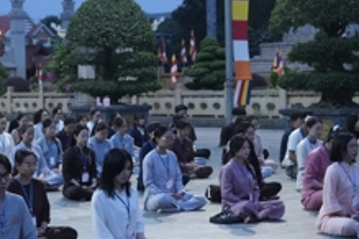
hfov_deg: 18.9
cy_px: 133
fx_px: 1037
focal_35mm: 104
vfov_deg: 13.2
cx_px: -30
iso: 4000
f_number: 2.8
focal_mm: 35
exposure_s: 1/160
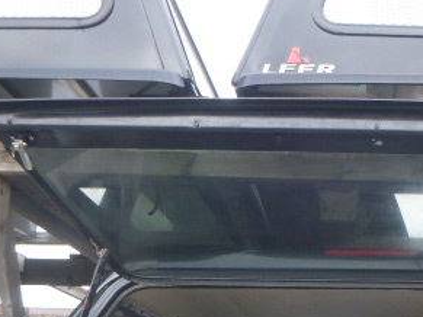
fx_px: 672
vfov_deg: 25.8
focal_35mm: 55
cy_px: 279
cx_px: 376
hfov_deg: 33.2
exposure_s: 1/60
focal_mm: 4.5
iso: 160
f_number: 3.9
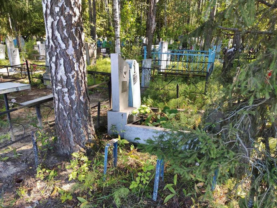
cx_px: 138
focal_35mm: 26
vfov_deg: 53.1
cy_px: 104
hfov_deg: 67.3
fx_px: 208
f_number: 1.75
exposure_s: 1/100
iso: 119
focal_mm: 4.77
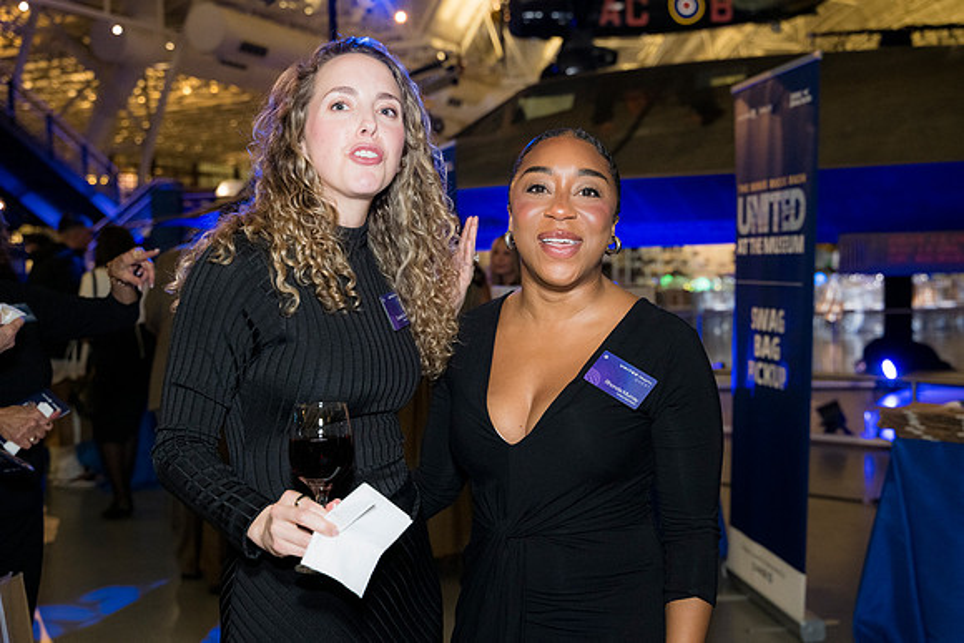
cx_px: 482
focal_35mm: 43
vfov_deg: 31.2
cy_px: 322
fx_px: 1152
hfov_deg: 45.4
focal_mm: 43
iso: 3200
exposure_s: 1/160
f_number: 4
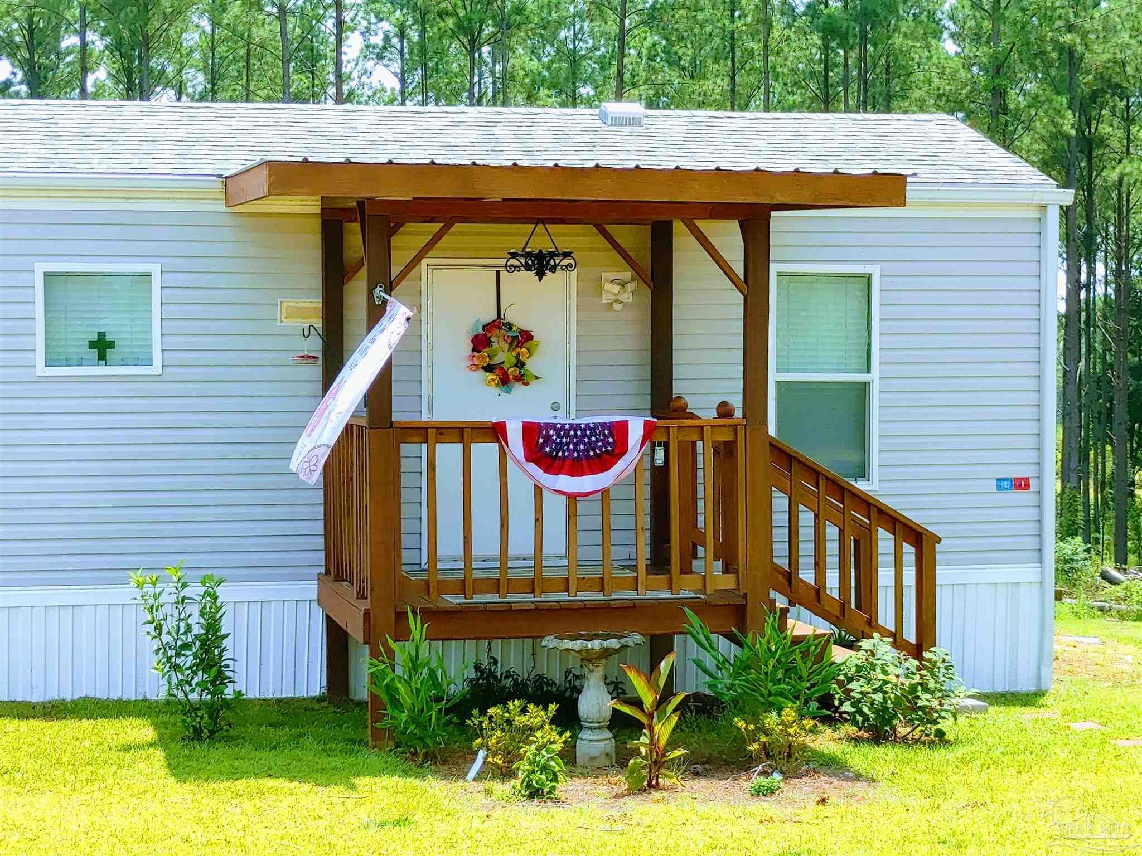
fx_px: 2474
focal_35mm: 75
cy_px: 428
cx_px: 571
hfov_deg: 26.0
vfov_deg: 19.6
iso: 50
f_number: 1.8
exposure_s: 1/446
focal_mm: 5.58
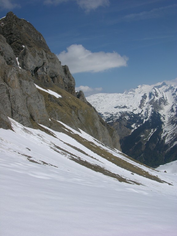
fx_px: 239
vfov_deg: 52.6
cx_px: 88
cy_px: 118
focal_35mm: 35
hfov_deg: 40.7
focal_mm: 8.9
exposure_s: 1/477
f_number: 8
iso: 50
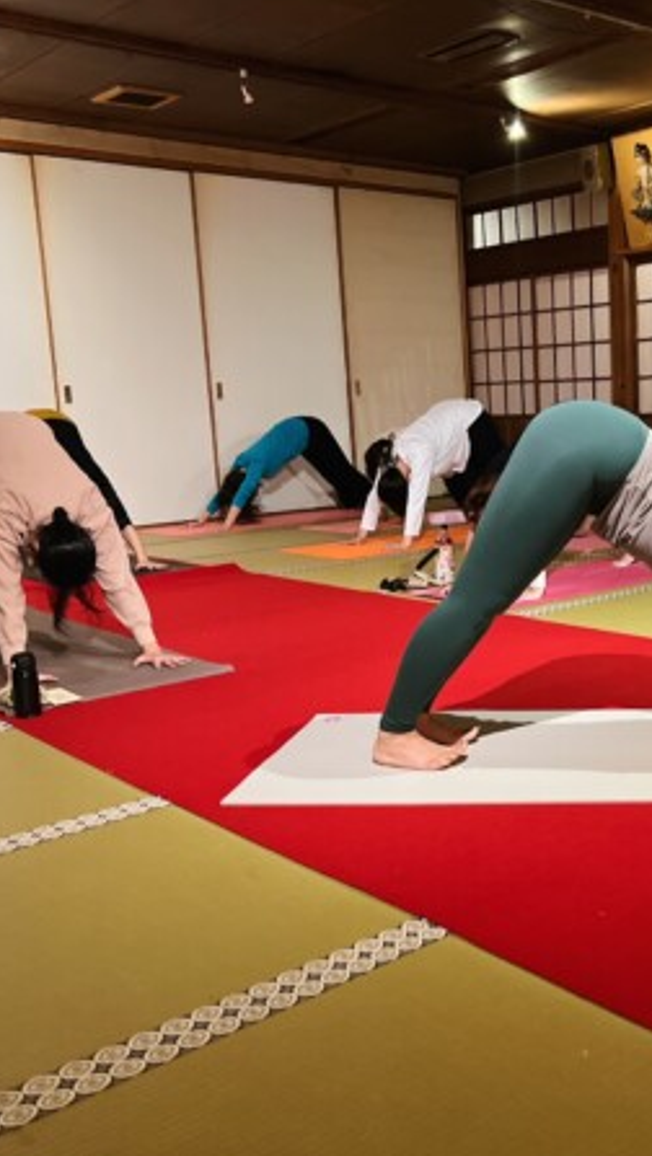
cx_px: 541
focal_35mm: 38
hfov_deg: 30.3
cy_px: 577
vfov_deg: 52.8
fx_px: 1166
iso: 500
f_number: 1.5
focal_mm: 5.7
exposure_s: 1/40
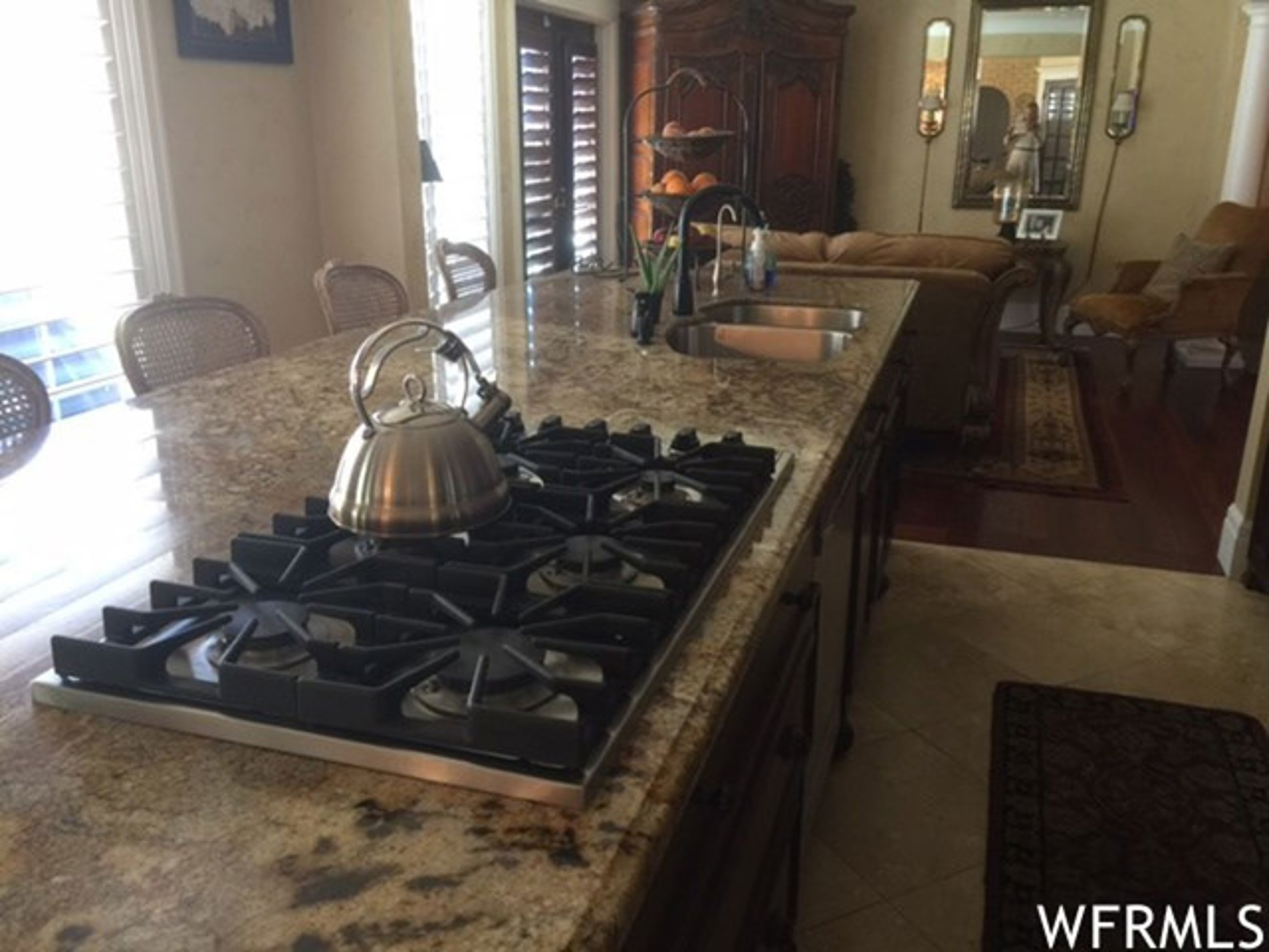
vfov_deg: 48.2
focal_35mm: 29
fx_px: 1063
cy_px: 476
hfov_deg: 61.7
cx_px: 634
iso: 50
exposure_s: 1/15
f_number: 2.2
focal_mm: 4.15
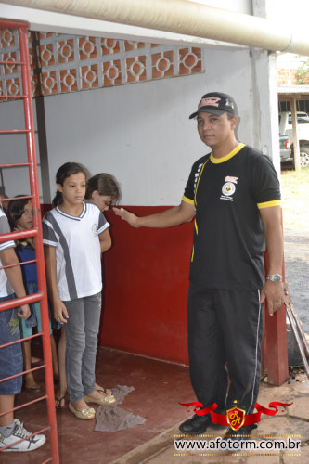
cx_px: 154
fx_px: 676
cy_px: 232
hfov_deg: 25.7
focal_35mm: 52
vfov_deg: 37.9
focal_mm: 35
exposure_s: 1/125
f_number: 4.2
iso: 220
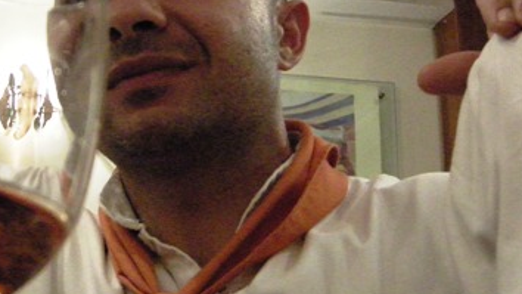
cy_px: 65
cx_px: 152
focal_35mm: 71
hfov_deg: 29.4
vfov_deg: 16.9
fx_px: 983
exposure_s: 1/53.6
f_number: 2.7
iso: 1600
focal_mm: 7.5
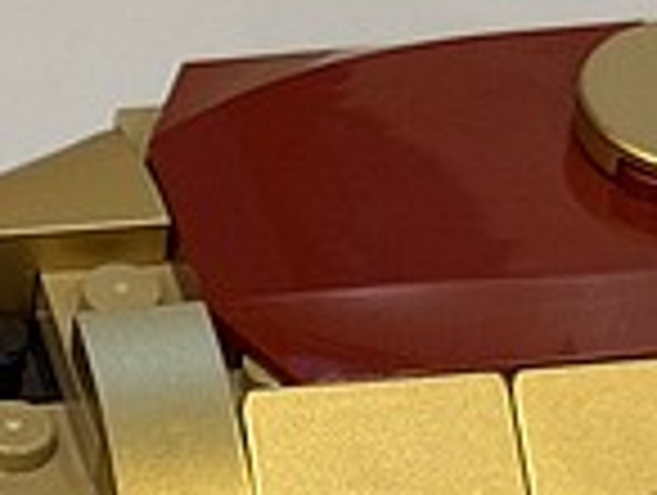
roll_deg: -1.1
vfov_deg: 5.8
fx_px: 4867
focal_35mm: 256
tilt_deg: -41.8
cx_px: -531
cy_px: 727
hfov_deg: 7.5
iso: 200
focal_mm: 6.76
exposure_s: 1/60
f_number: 1.78
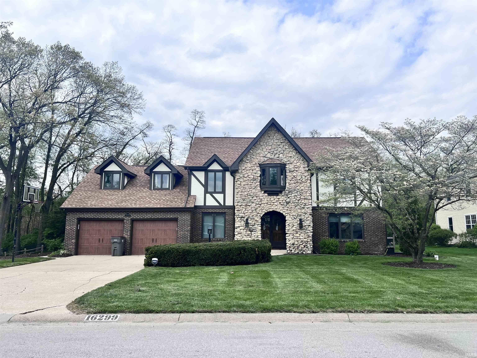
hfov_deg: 67.3
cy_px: 179
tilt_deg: +7.3
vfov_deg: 53.1
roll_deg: -0.4
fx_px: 358
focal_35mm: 26
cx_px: 238
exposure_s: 1/4115
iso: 50
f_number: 1.5
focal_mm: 5.7
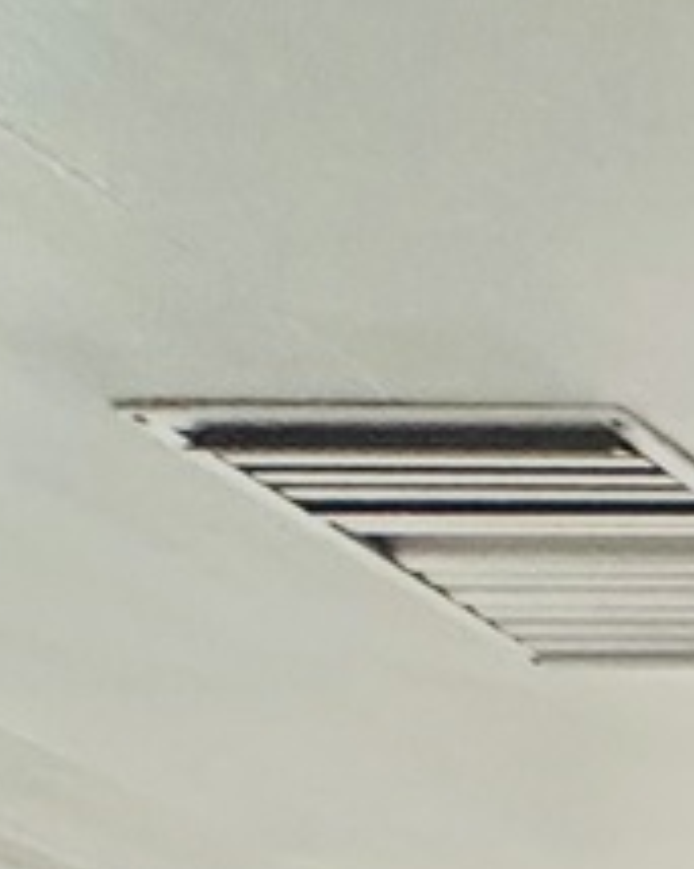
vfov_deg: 14.5
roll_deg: +0.5
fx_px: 2467
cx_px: 2524
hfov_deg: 9.1
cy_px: 1980
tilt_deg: -3.2
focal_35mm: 96
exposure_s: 1/80
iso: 320
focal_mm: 2.22
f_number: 2.2
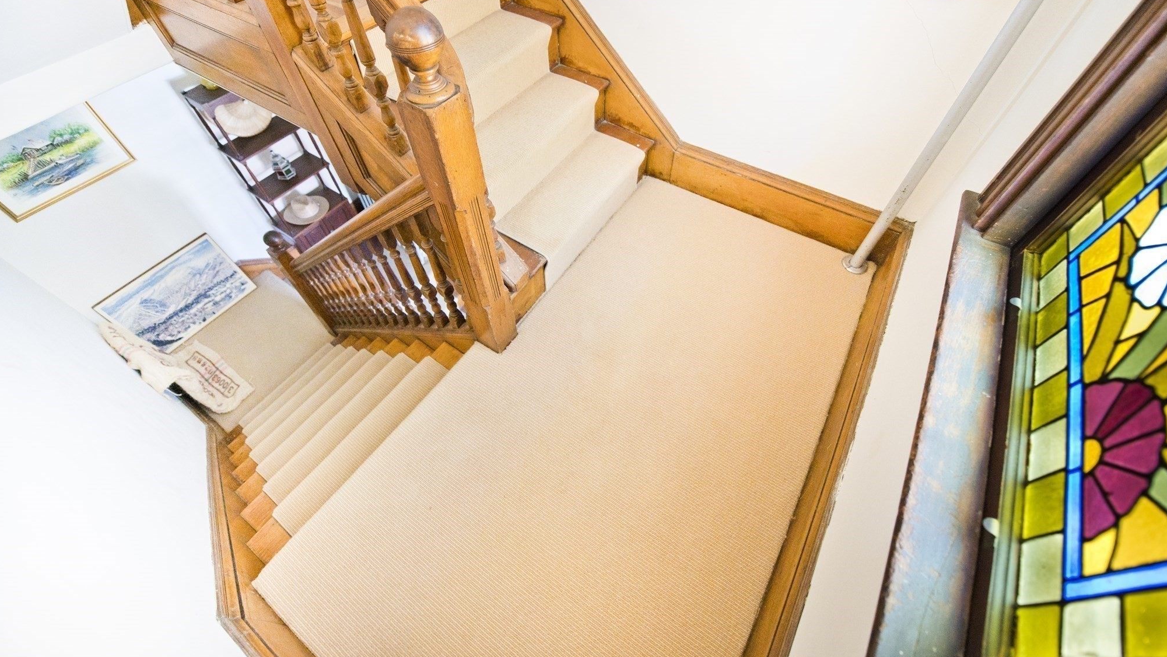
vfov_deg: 69.9
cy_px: 268
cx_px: 582
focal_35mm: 15
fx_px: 464
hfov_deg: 103.0
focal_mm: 14
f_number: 2.8
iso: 2800
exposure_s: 1/125
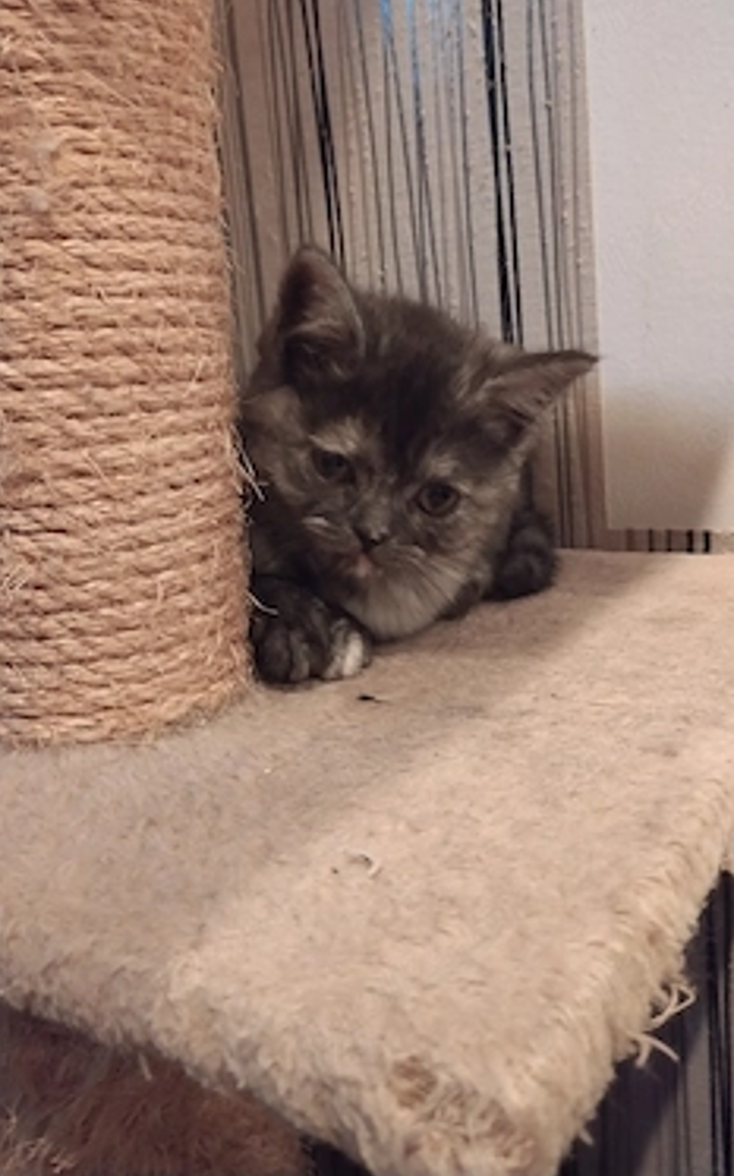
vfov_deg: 58.1
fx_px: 1057
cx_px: 293
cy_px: 549
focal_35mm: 33
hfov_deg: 38.2
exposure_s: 1/20
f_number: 1.8
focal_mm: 4.22
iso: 1600
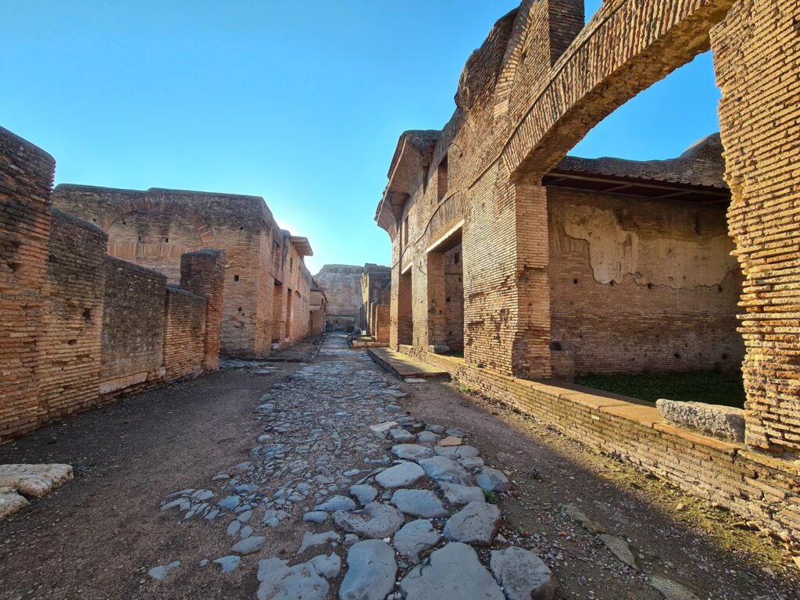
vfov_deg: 89.9
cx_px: 400
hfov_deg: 106.2
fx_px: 300
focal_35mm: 13
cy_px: 300
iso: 50
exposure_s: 1/458
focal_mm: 2.2
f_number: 2.2
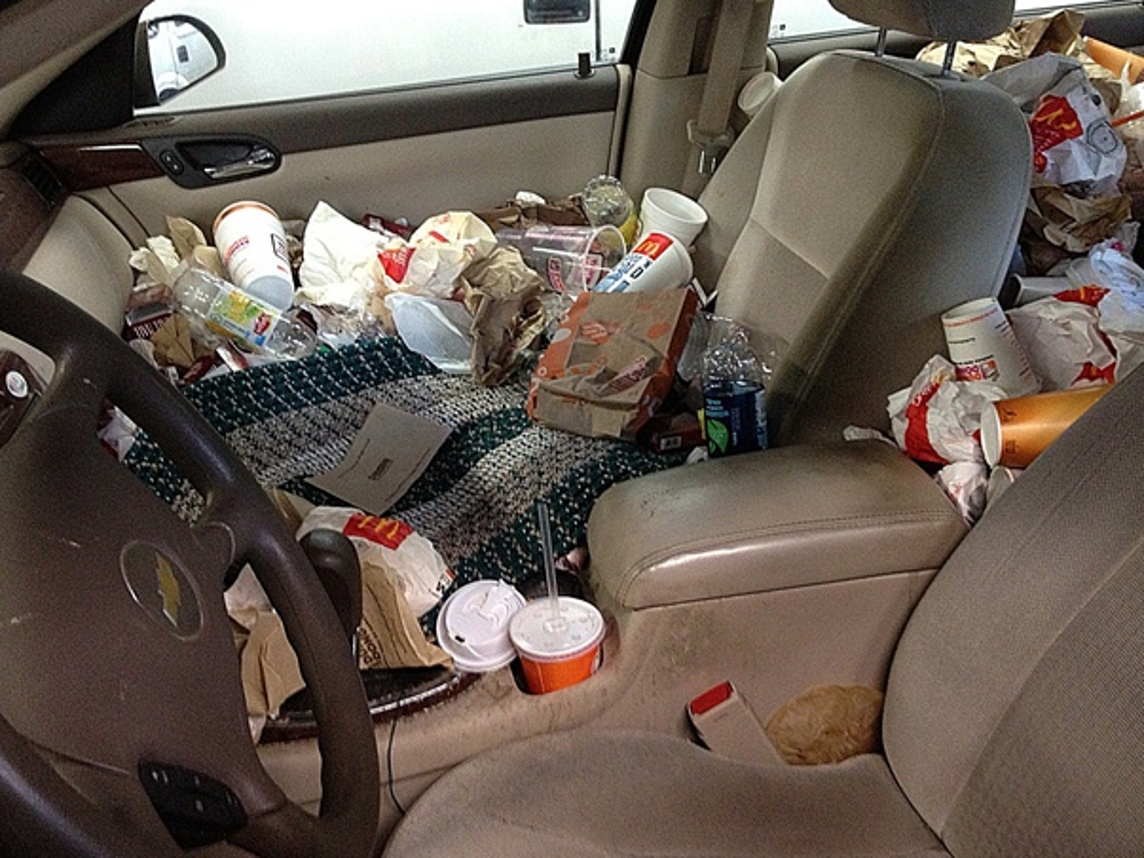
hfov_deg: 51.4
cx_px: 582
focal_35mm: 36
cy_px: 432
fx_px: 1190
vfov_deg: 39.6
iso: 320
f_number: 2.4
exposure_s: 1/20
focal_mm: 4.28
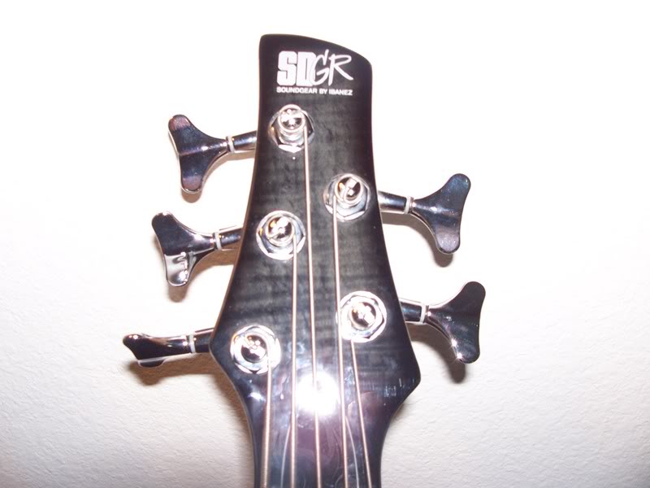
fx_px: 657
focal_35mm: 35
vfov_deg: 40.7
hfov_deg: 52.6
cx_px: 325
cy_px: 244
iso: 140
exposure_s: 1/60
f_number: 2.8
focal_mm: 6
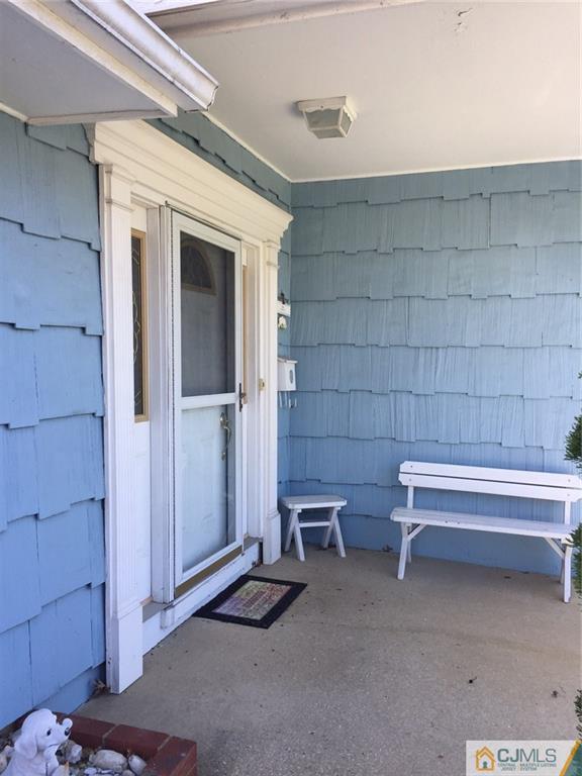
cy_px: 388
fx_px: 650
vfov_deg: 61.7
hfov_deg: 48.2
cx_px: 291
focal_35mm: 29
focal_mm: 4.15
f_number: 2.2
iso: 32
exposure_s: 1/237
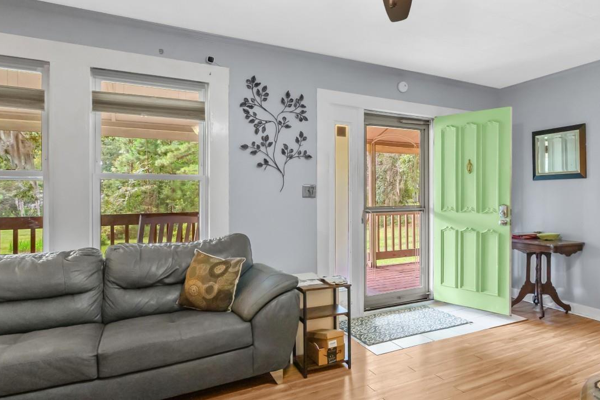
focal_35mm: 24
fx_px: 400
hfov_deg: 71.6
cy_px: 193
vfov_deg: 53.1
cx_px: 399
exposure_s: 1/15
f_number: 8
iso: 1250
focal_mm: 16
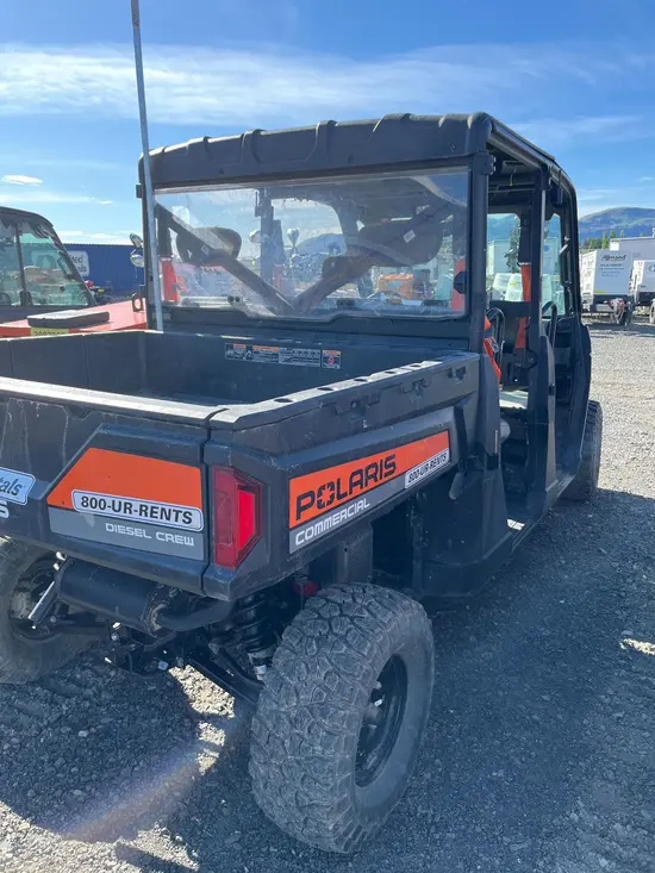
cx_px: 328
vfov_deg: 67.3
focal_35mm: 26
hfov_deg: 53.1
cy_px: 436
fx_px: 656
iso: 50
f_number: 1.6
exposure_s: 1/799
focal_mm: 5.1
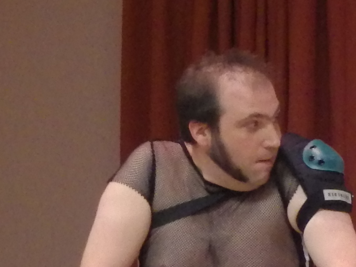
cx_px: 673
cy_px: 213
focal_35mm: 275
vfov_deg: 5.4
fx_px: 2827
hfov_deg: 7.0
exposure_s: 1/30
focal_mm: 10.7
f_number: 4
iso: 800
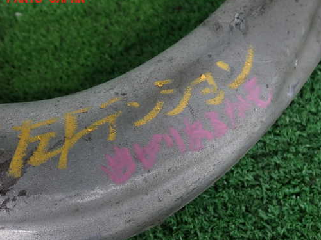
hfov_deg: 51.4
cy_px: 134
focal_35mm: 36
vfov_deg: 39.6
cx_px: 160
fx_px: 334
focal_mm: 5.4
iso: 200
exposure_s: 1/60
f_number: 2.3
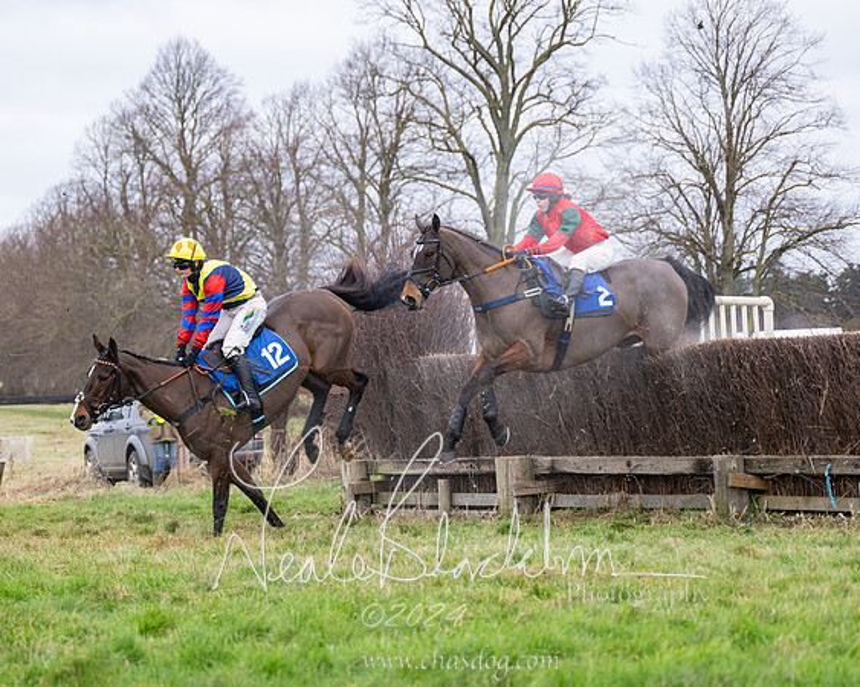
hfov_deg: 15.3
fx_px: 3205
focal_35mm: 126
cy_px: 306
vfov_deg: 12.2
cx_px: 411
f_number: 4
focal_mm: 98
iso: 800
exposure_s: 1/1000
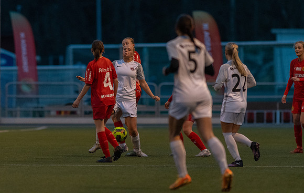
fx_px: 4413
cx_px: 127
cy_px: 75
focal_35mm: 531
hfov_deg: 3.9
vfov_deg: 2.5
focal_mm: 300
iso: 3200
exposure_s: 1/800
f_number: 3.2
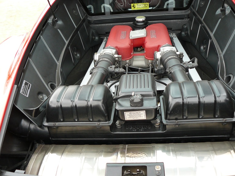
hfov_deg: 51.4
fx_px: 244
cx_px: 118
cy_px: 88
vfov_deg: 39.7
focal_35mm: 36
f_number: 2.8
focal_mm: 6
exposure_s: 1/80
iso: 100
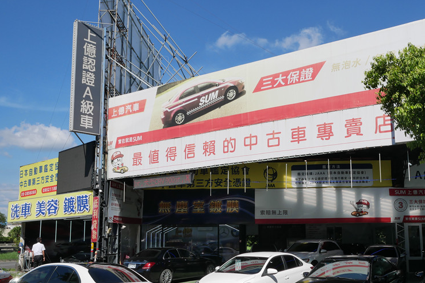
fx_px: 449
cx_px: 247
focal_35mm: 38
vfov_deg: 35.0
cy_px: 170
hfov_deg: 50.5
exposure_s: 1/1300
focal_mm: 15
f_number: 5.6
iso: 200
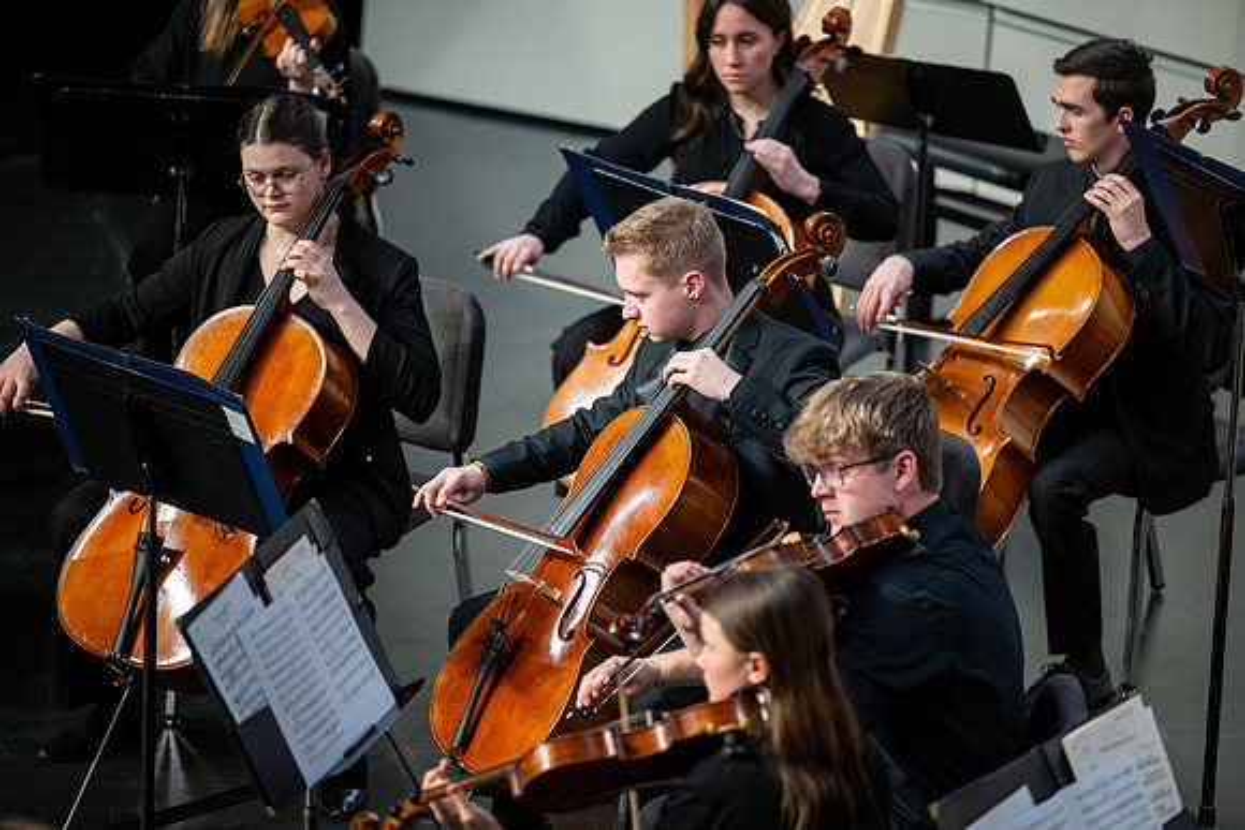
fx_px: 6918
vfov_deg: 6.9
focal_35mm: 200
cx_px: 622
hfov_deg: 10.3
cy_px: 415
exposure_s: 1/400
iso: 2000
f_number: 2.8
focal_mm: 200
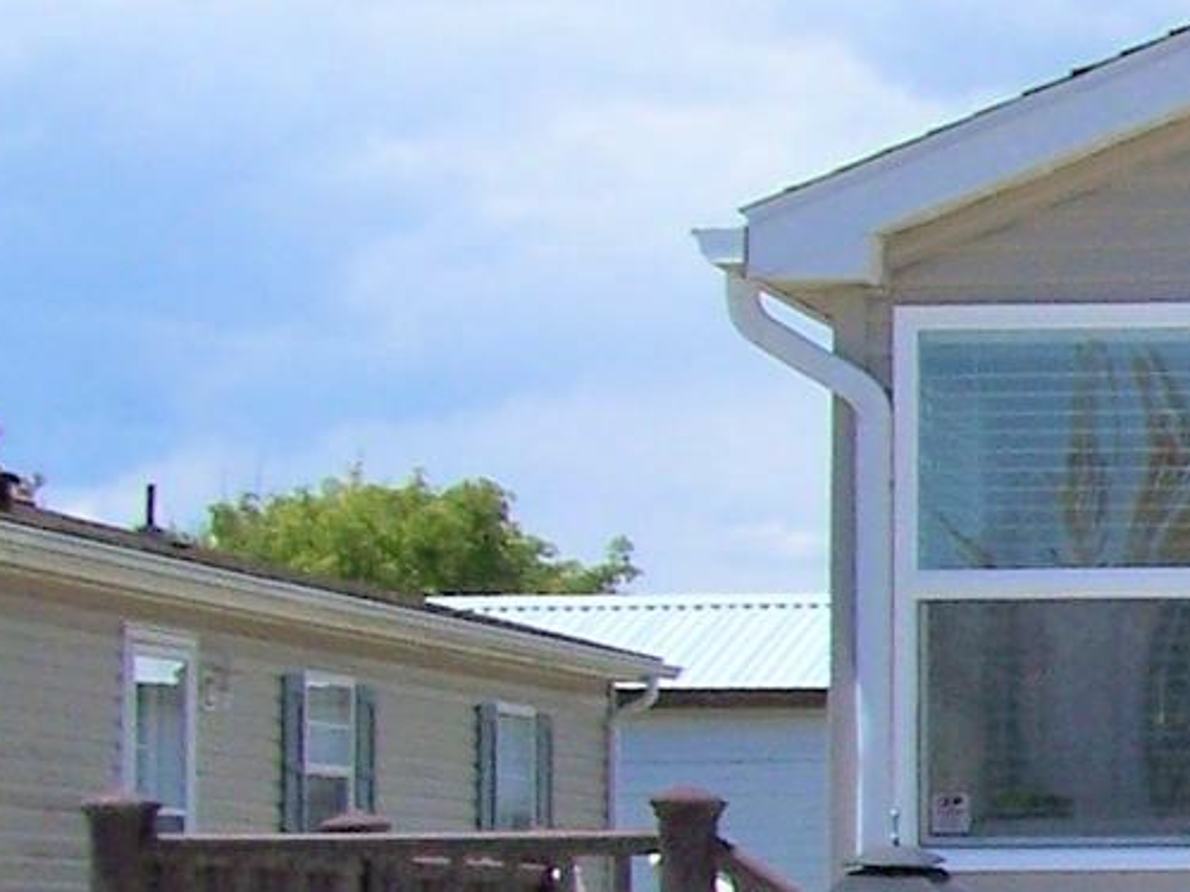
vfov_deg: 9.5
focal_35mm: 156
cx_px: 2217
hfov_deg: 11.6
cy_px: 742
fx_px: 5362
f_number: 5.6
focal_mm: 6.3
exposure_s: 1/750
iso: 80
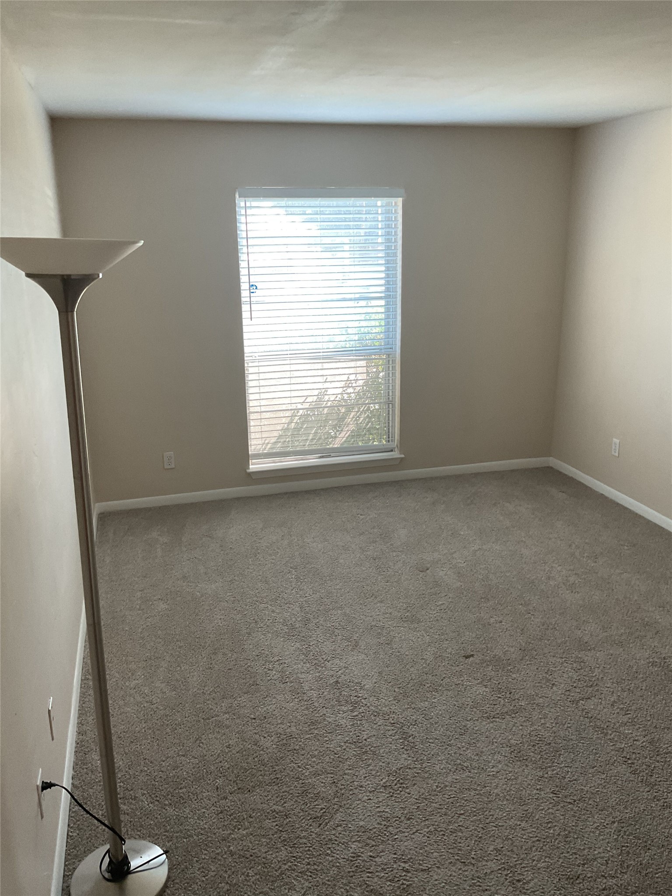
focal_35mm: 29
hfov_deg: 48.2
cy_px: 448
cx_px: 336
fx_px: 751
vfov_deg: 61.7
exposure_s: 1/60
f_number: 1.8
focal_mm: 3
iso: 64
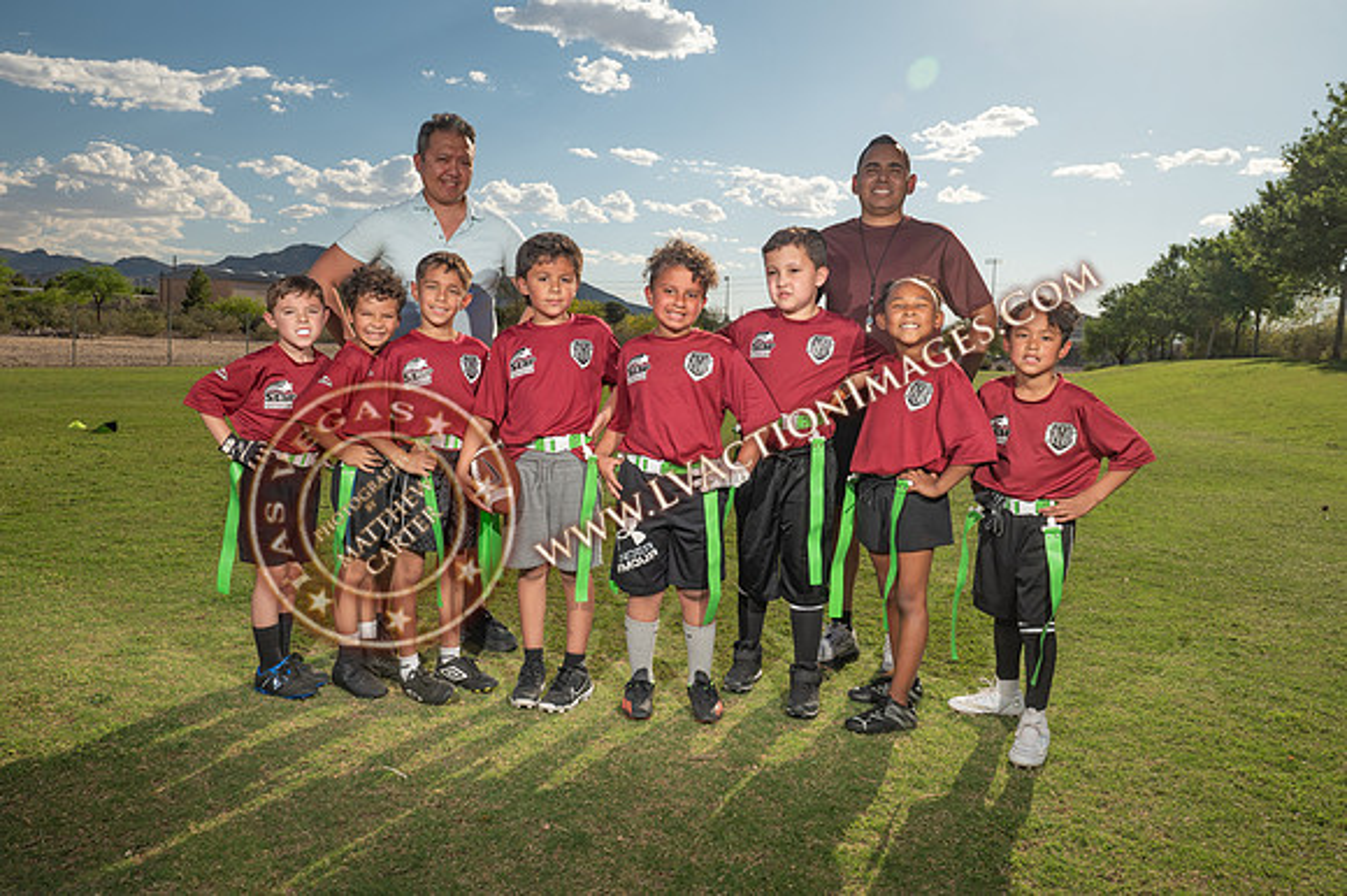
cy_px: 425
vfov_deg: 47.2
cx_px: 614
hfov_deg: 66.4
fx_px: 1026
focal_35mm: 27
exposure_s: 1/250
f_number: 8
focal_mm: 24
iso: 100
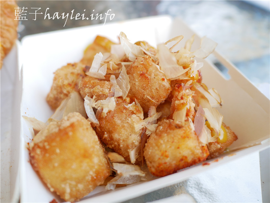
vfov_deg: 46.8
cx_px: 135
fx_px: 234
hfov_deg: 60.0
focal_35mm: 30
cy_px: 102
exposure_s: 1/200
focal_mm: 15
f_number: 2.2
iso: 200
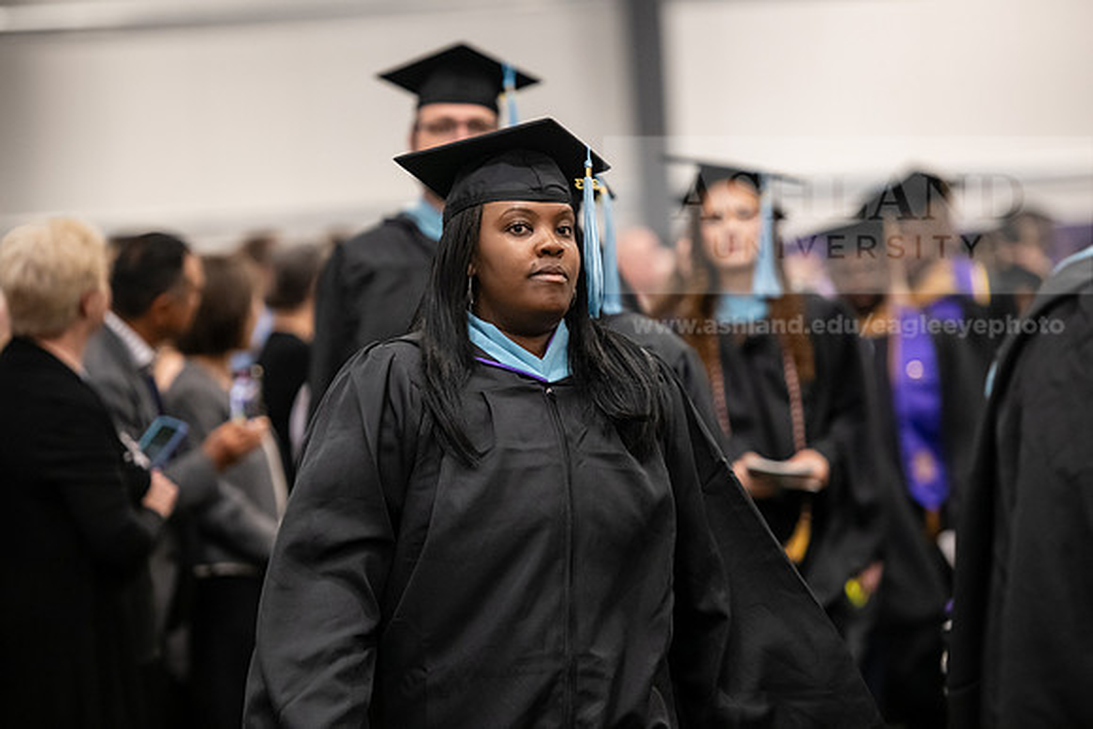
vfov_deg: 8.6
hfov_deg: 12.8
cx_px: 546
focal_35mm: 160
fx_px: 4859
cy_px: 364
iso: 2500
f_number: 3.2
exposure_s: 1/200
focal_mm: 160
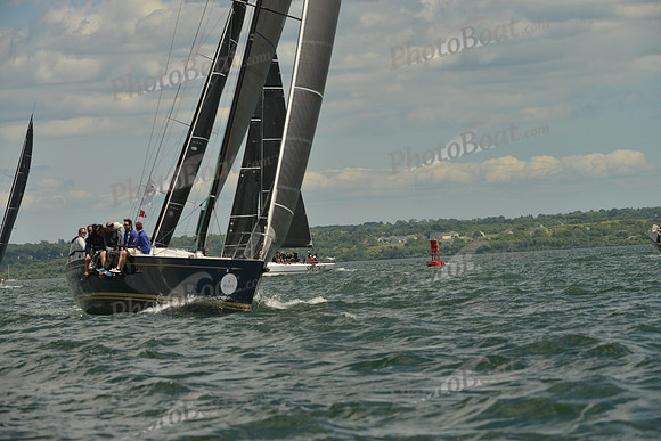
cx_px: 330
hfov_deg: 9.8
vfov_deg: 6.5
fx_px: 3857
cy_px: 220
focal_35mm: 210
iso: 200
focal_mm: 210
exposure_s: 1/800
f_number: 9
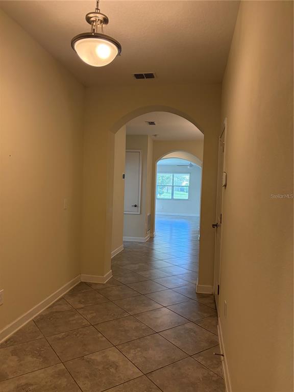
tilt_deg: +0.4
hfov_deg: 53.1
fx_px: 294
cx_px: 147
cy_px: 196
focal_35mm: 26
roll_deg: -1.3
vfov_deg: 67.3
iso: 200
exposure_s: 1/120
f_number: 1.6
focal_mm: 5.96
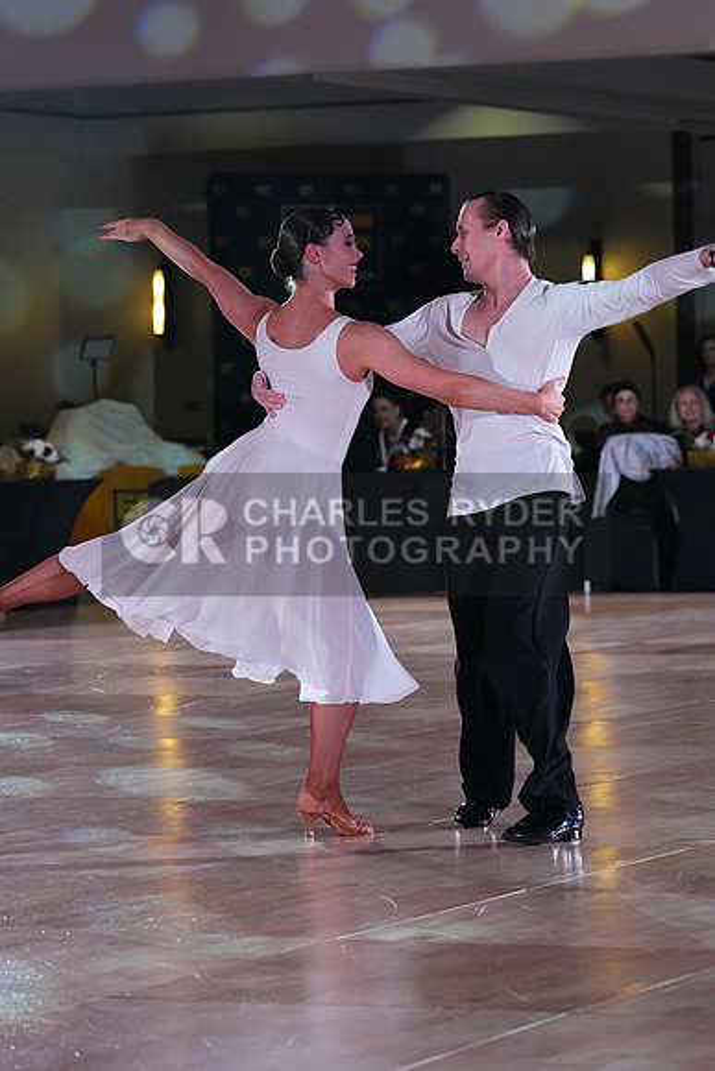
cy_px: 536
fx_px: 4257
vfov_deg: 14.3
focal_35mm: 143
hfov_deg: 9.6
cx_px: 358
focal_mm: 143
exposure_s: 1/400
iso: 8000
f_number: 6.3
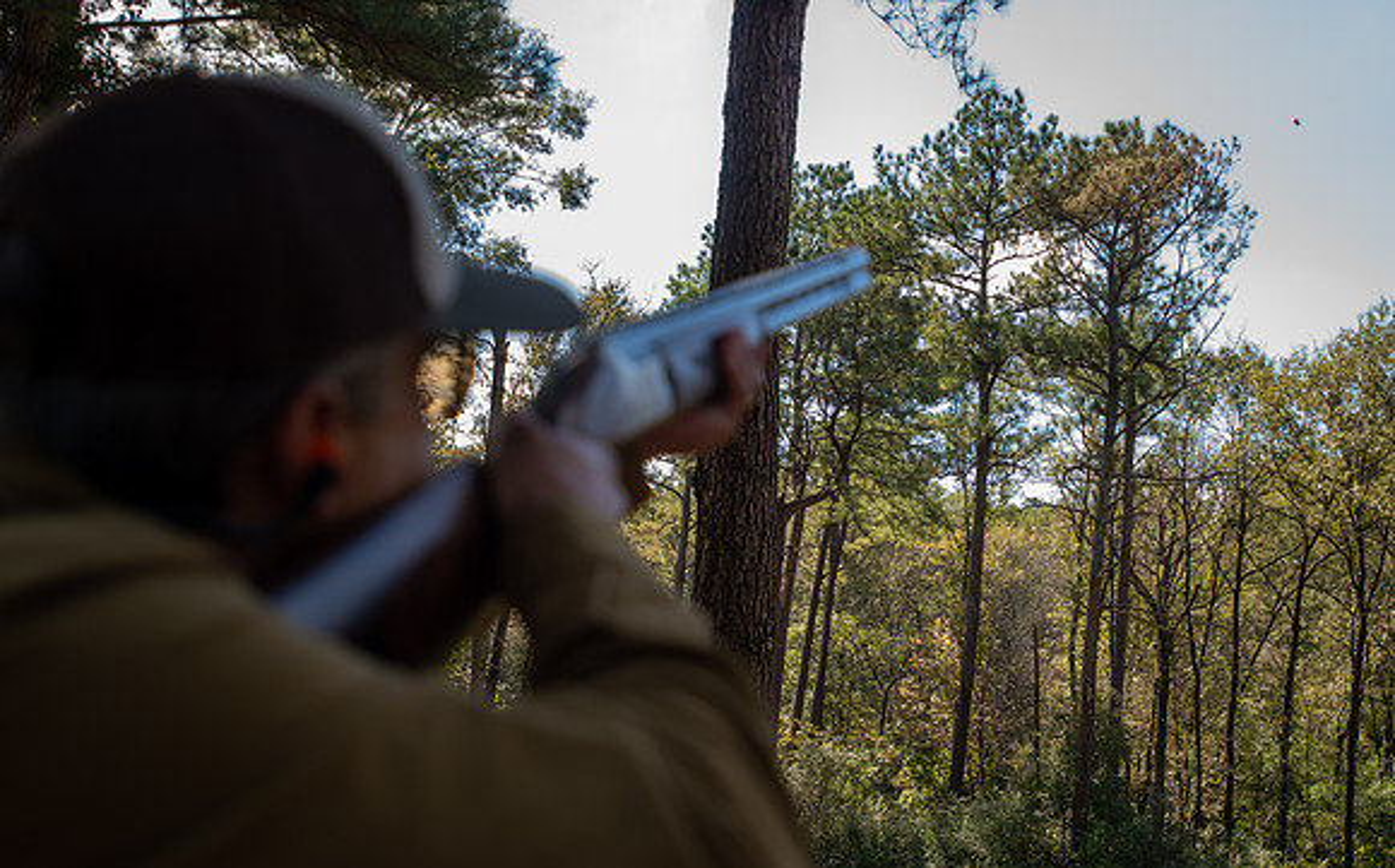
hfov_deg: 41.7
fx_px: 1818
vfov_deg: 26.9
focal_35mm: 48
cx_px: 851
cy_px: 441
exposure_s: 1/250
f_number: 2.8
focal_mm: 32
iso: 80
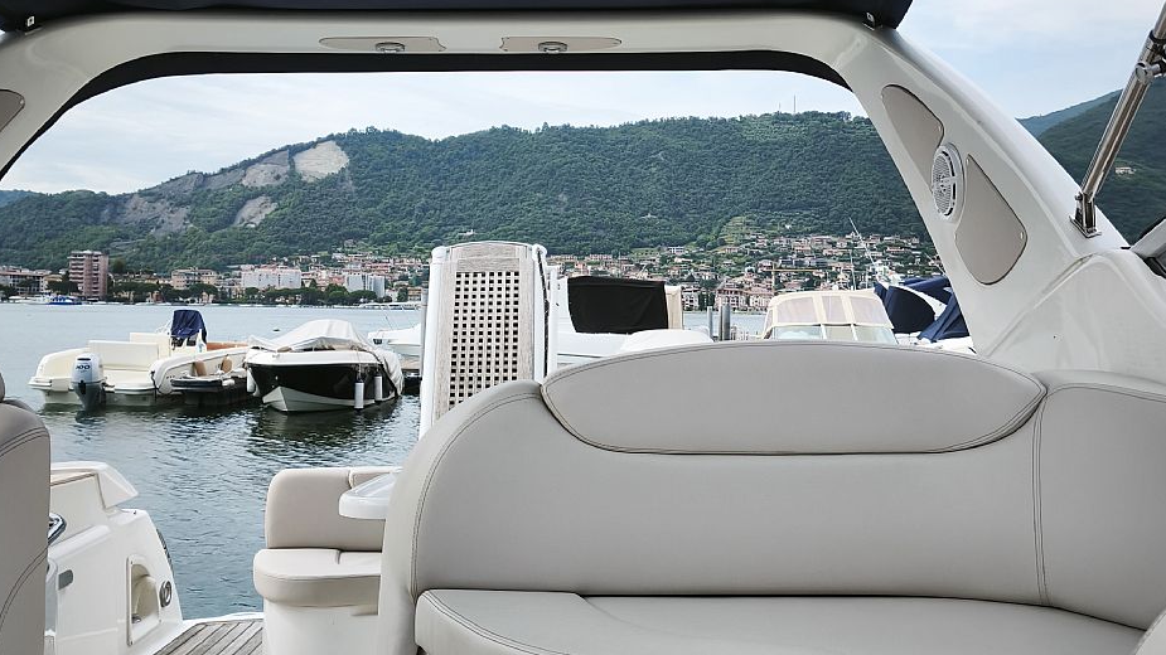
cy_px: 292
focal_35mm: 39
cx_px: 565
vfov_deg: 30.4
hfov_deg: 51.6
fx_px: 1206
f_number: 1.7
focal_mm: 5.35
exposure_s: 1/1579
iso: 80
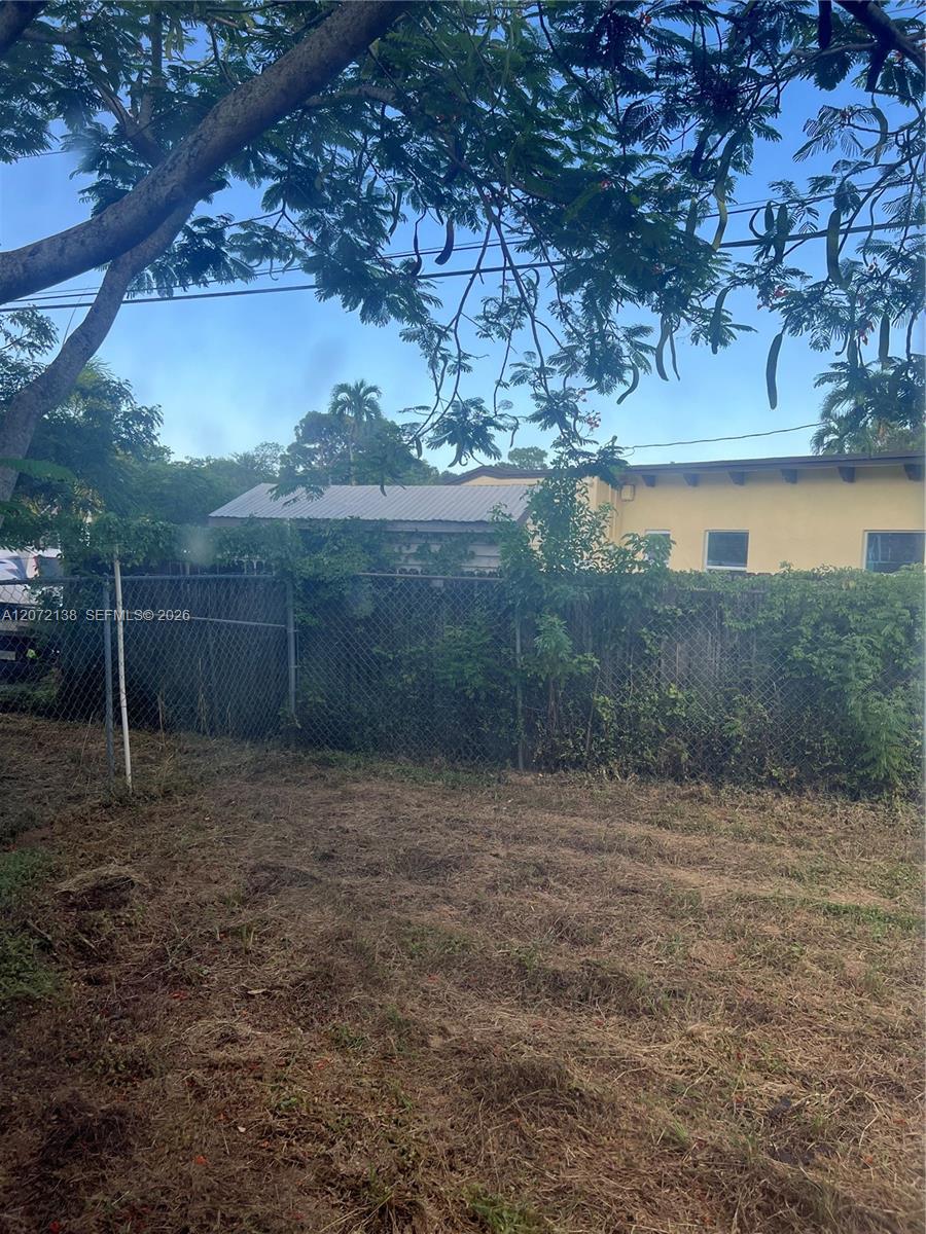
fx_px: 927
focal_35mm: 26
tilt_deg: -2.4
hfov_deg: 53.1
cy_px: 617
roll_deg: -1.8
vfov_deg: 67.3
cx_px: 463
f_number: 1.5
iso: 50
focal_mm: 5.7
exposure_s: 1/374
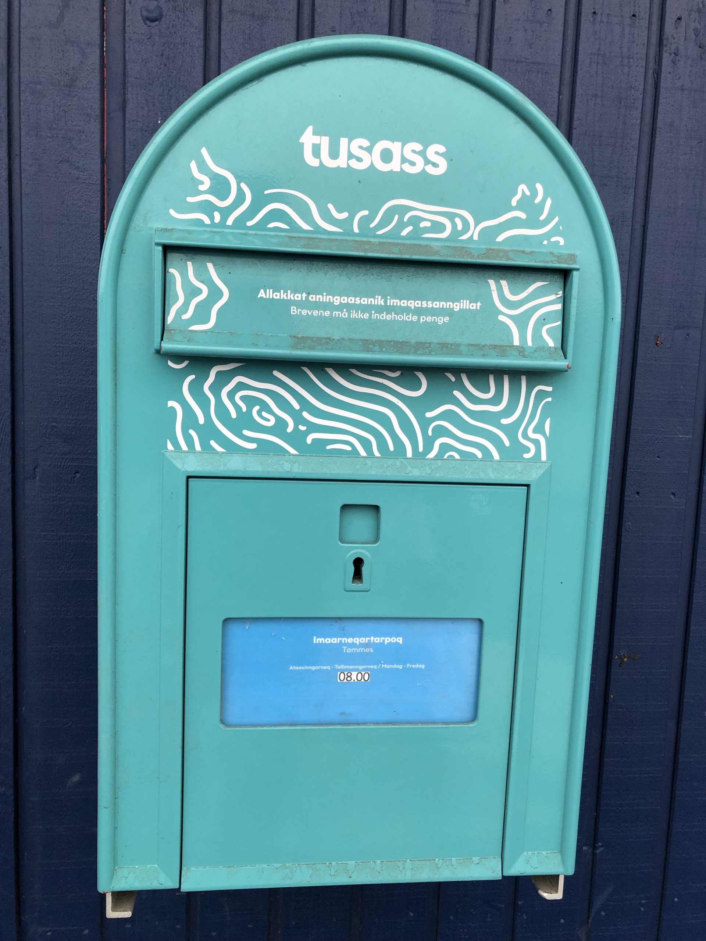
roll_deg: -1.7
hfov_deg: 49.7
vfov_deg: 63.4
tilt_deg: -6.3
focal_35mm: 28
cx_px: 353
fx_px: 761
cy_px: 470
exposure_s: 1/100
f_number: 1.8
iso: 32
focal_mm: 3.99
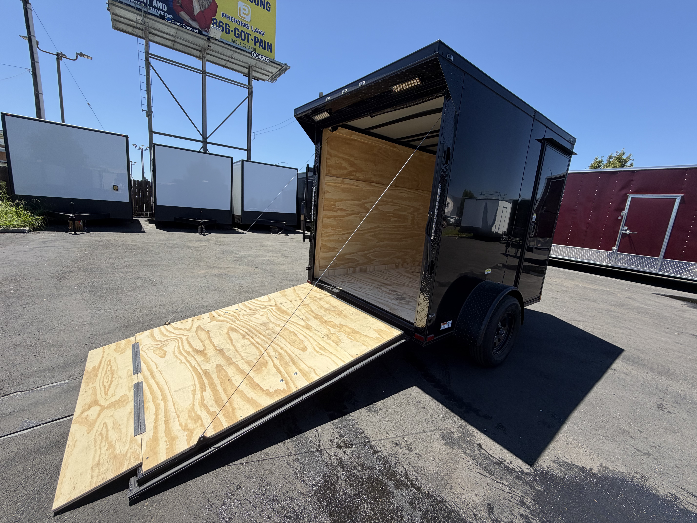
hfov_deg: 102.1
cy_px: 262
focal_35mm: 14
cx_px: 348
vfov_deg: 85.7
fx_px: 282
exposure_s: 1/830
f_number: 2.2
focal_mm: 2.22
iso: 25
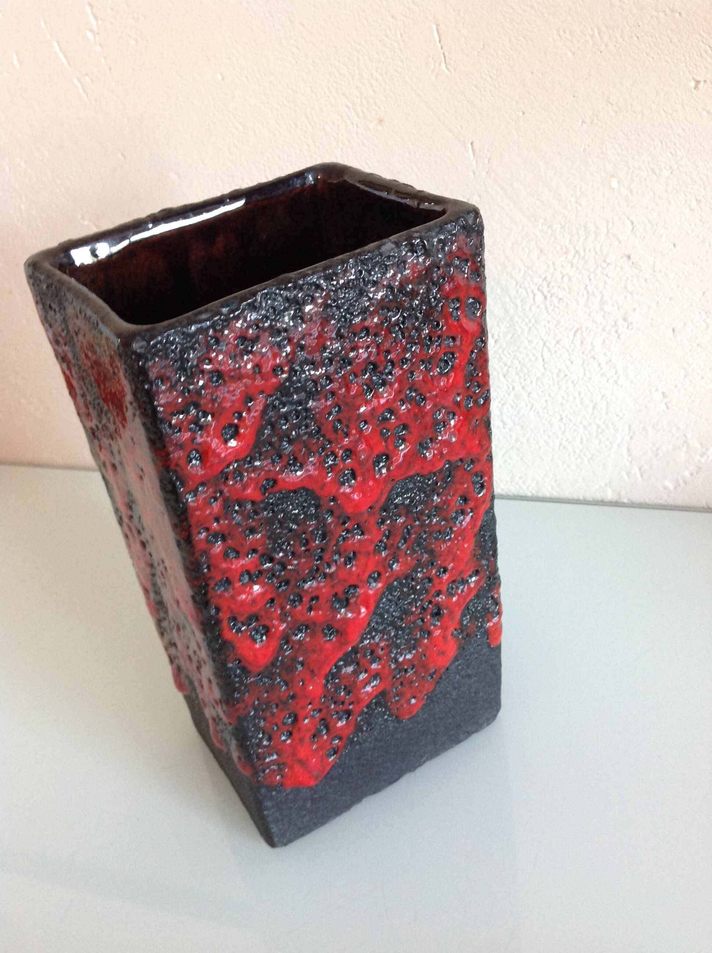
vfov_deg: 52.7
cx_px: 356
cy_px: 476
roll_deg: +10.3
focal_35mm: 35
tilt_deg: -34.0
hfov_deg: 40.6
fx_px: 962
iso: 200
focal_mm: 4.28
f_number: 2.4
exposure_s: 1/15
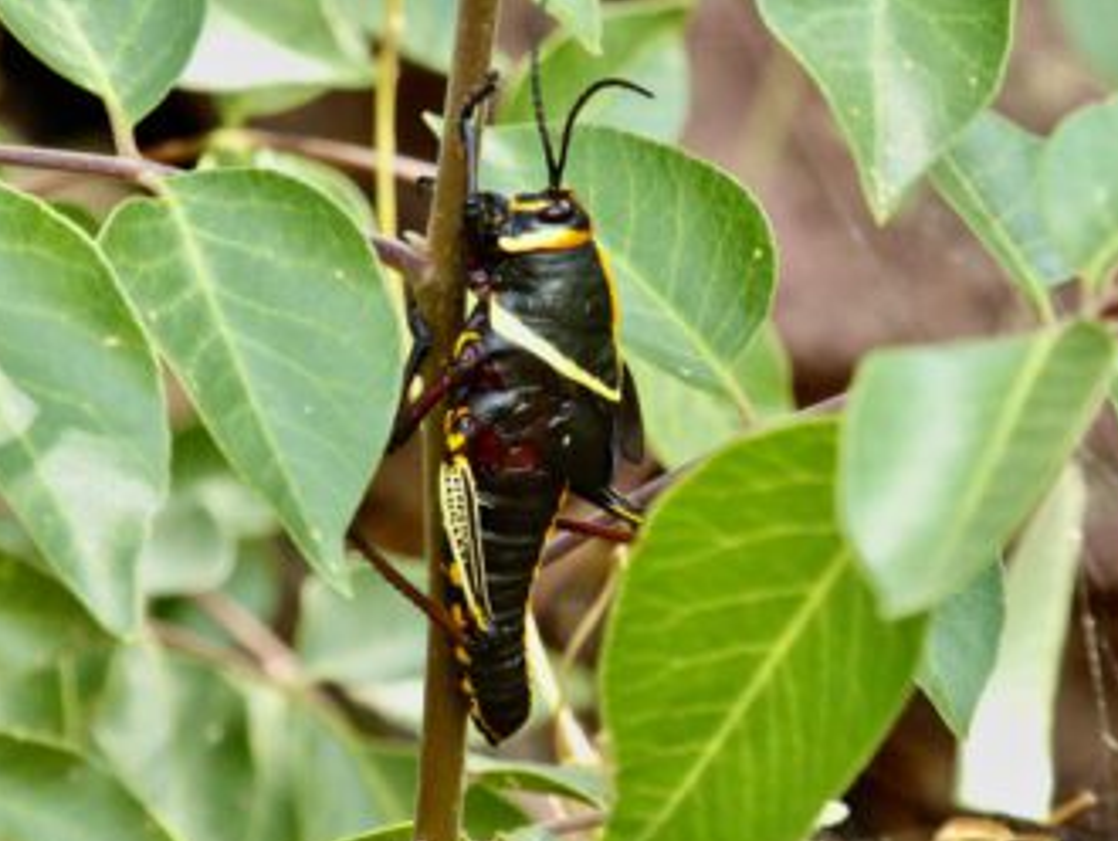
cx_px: 564
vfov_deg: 2.6
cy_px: 436
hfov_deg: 3.4
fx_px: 18746
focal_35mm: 580
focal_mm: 89.6
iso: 400
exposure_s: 1/100
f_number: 6
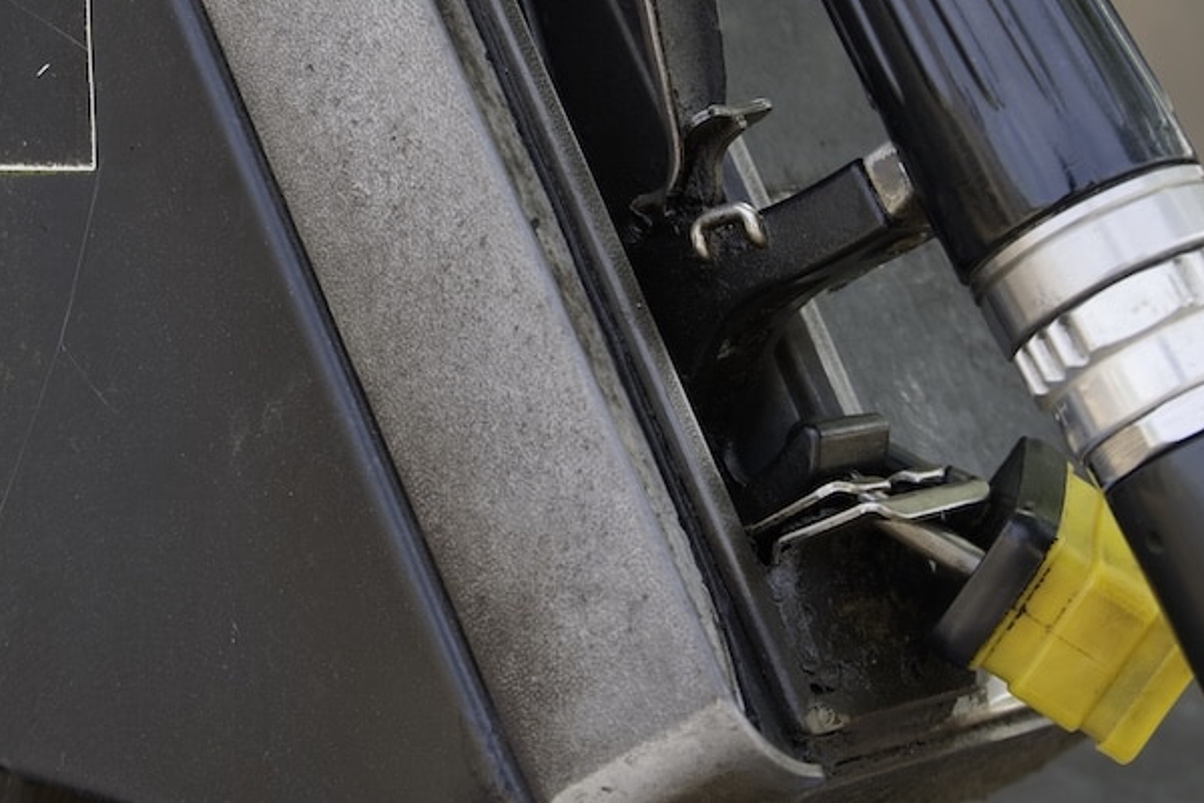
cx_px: 265
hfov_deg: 16.4
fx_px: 4147
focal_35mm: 124
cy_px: 32
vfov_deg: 11.0
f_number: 6
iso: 400
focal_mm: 62
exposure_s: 1/250
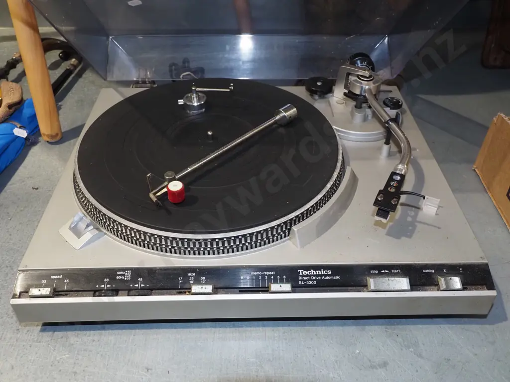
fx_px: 442
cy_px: 191
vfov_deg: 46.8
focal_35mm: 30
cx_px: 255
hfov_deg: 60.0
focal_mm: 15
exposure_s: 1/125
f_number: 5.6
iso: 2000
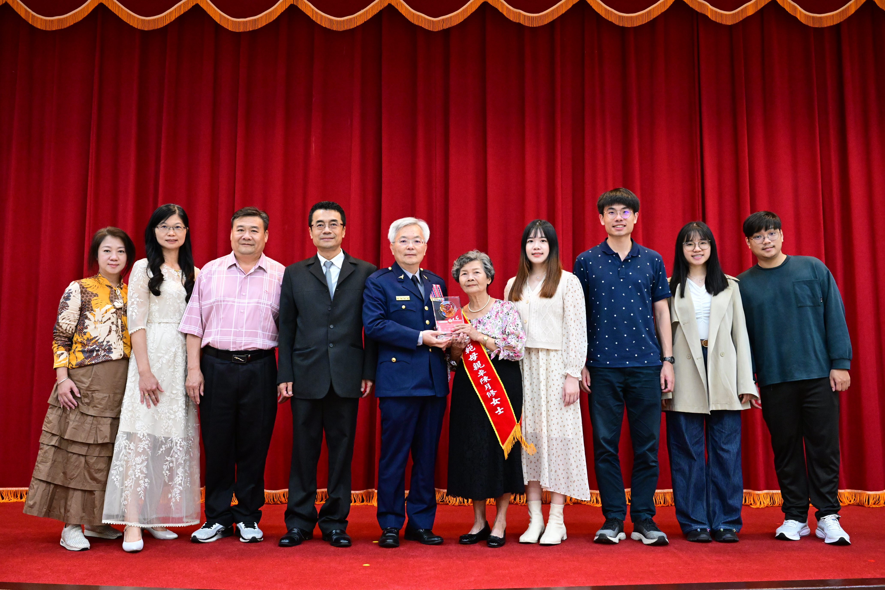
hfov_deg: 54.4
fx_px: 860
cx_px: 442
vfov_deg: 37.9
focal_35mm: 35
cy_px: 295
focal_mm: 35
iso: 8000
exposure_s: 1/160
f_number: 6.3
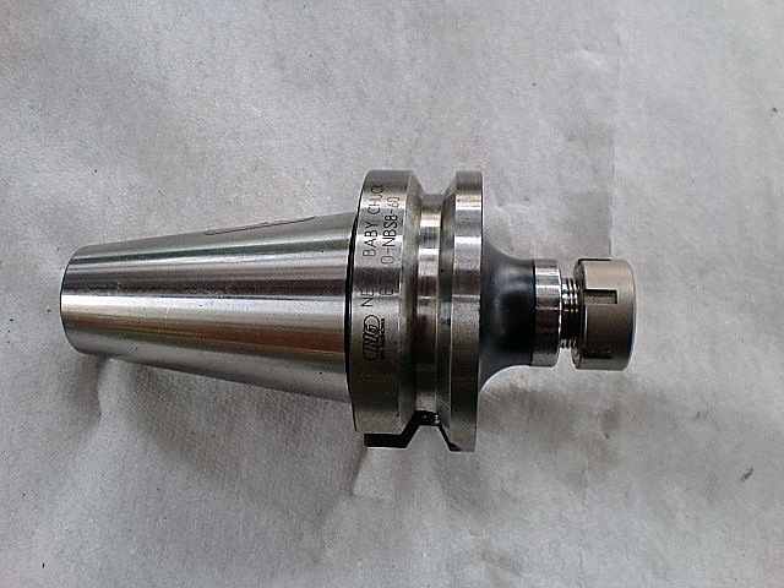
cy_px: 294
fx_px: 793
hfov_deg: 52.6
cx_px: 392
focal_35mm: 35
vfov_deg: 40.7
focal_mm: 6.3
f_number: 3.1
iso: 200
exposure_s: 1/60
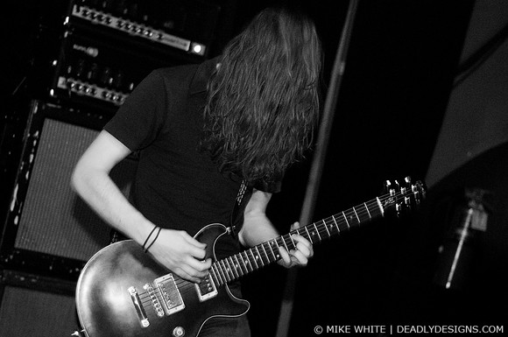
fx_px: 1057
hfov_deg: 27.0
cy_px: 168
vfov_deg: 18.1
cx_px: 254
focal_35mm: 75
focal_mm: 50
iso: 1250
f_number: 1.8
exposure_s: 1/40
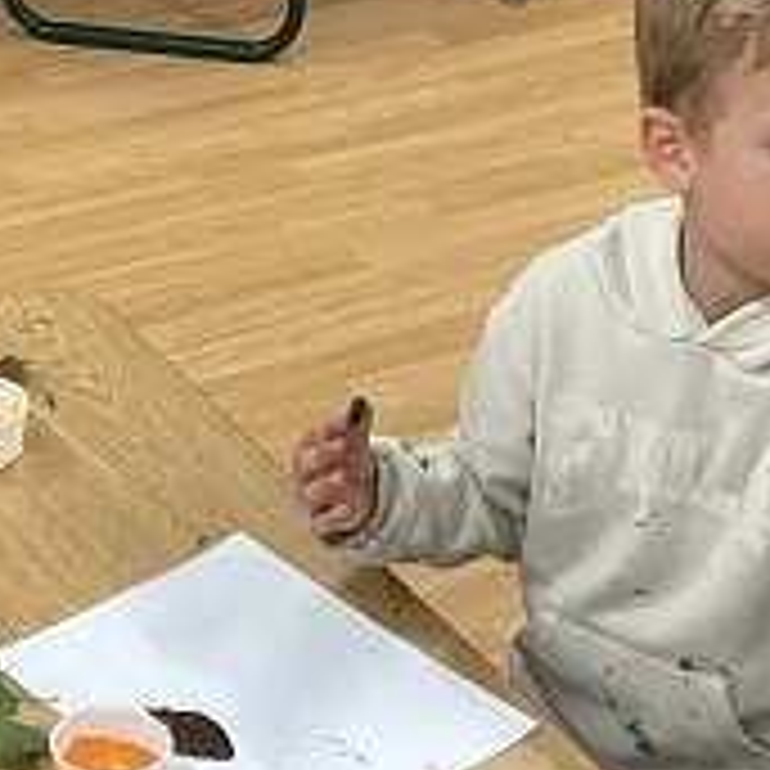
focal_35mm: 107
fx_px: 2693
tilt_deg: -42.8
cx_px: 356
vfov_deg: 15.5
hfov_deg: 16.3
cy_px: 1000
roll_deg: -2.5
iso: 100
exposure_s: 1/60
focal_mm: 3.3
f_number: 2.4
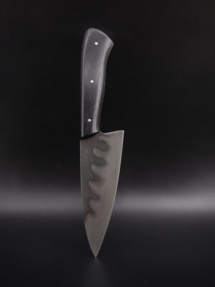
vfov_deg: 55.4
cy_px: 144
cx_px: 108
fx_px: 273
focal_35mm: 33
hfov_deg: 42.9
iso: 400
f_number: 3.9
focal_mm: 5.9
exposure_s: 1/15
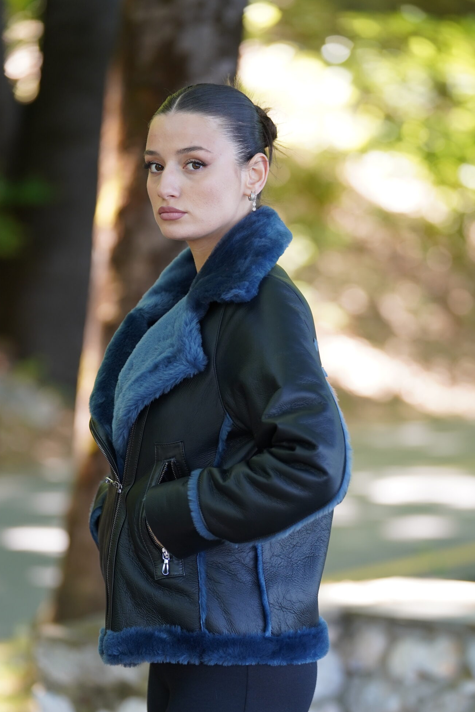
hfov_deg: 8.0
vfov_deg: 12.0
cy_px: 426
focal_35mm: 171
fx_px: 3383
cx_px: 264
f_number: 2.8
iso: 500
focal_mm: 131
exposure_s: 1/320
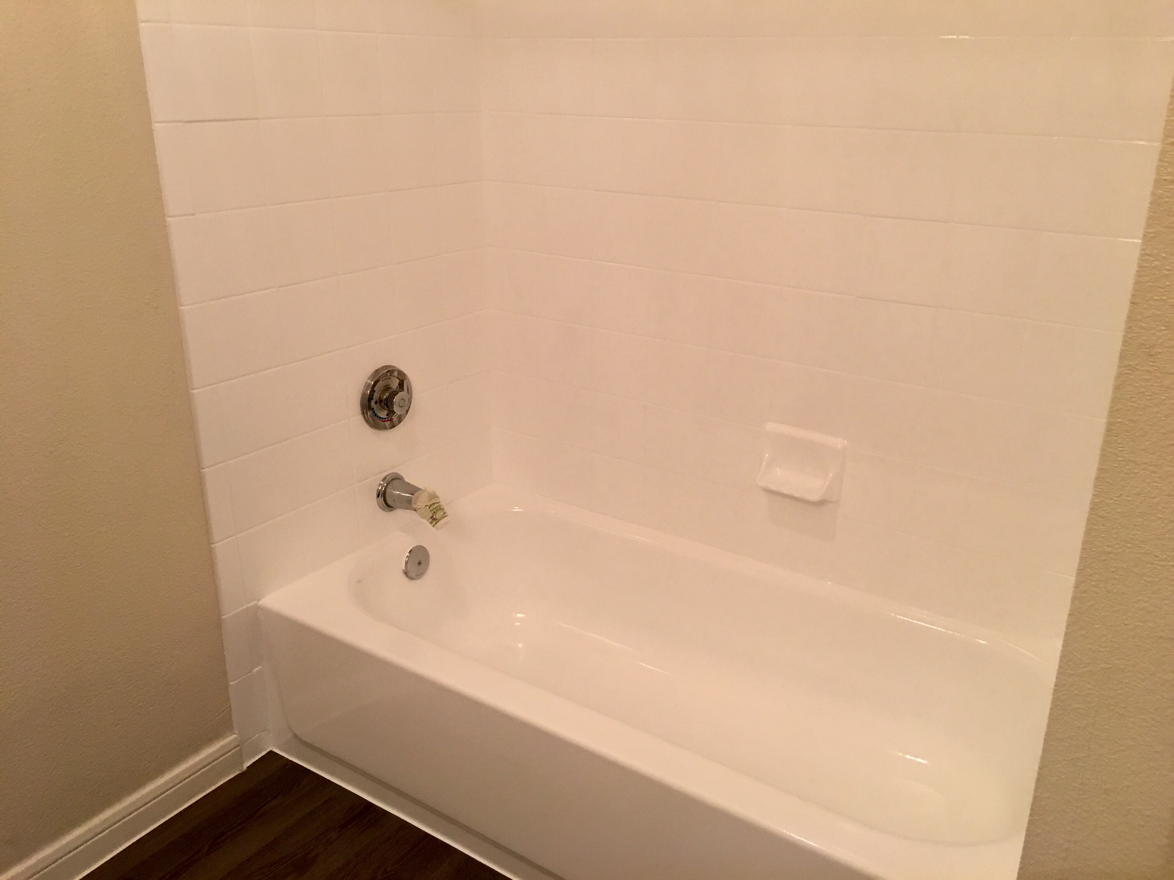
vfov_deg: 48.2
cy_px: 440
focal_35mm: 29
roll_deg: +0.0
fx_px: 984
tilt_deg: -19.3
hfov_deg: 61.7
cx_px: 587
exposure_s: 1/15
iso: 64
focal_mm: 4.15
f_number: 2.2
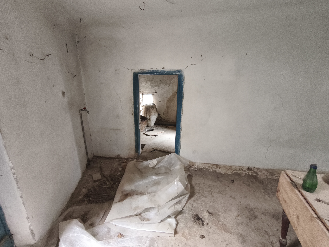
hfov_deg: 94.5
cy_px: 124
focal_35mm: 16
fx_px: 152
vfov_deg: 78.1
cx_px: 164
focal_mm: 1.91
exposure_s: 1/25
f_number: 2.2
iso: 800
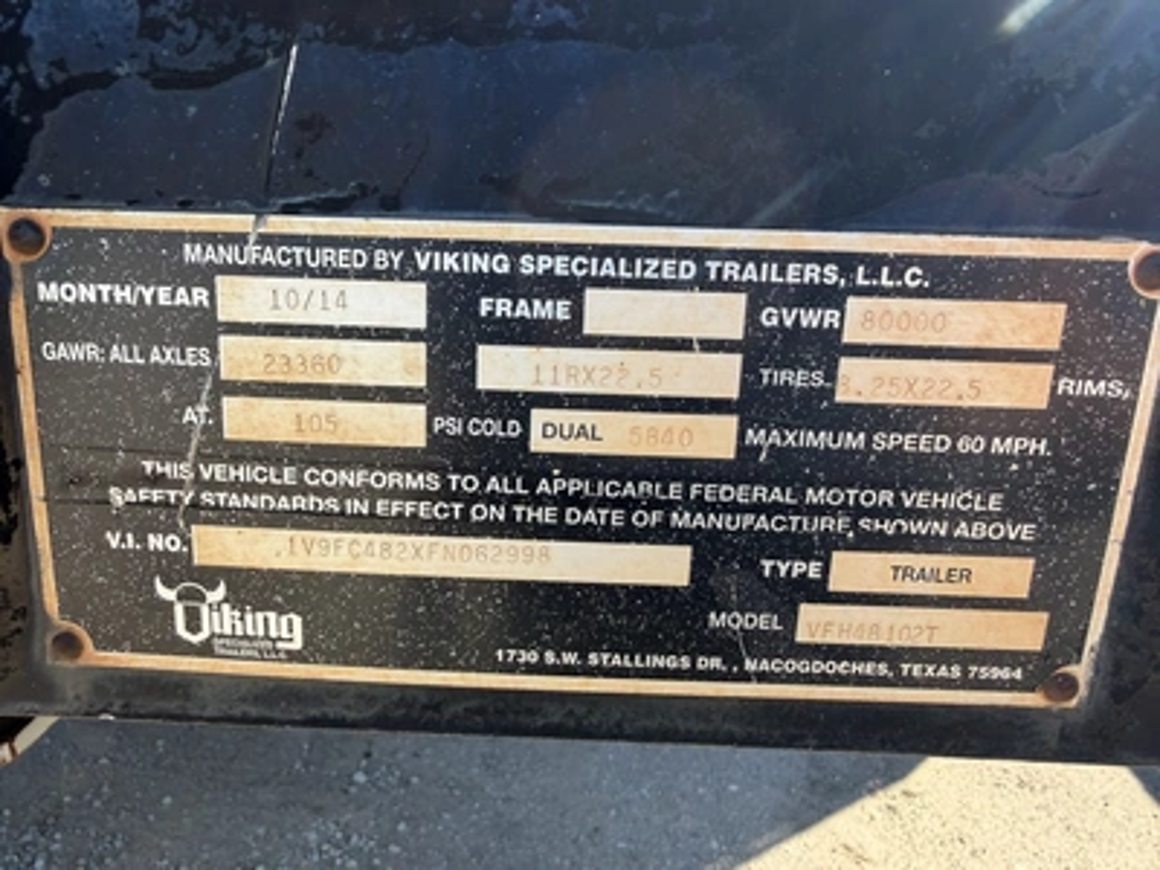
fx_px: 804
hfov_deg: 71.6
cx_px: 580
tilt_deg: -14.5
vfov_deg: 56.8
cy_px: 435
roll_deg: -3.0
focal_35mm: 24
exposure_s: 1/507
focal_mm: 2.22
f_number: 2.2
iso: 50
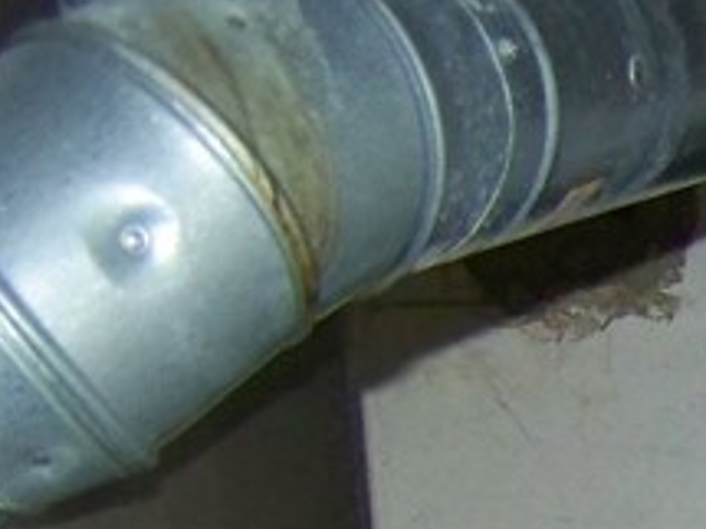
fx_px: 3689
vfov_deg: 7.7
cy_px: 1235
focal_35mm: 181
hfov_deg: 9.7
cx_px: 1668
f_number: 2.8
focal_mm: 6.3
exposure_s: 1/30
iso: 200
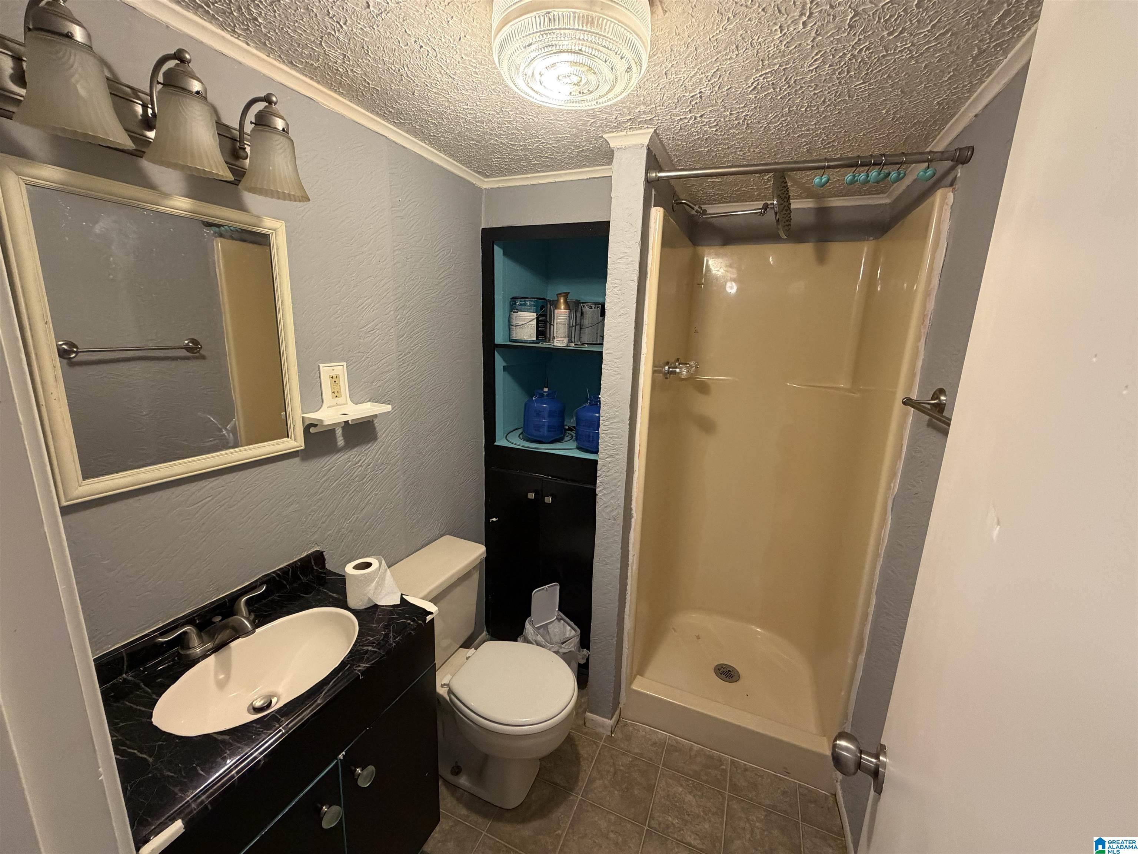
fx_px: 460
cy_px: 427
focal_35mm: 14
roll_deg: -1.6
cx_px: 569
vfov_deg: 85.7
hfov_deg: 102.1
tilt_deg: -12.8
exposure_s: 1/60
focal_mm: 2.22
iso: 400
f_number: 2.2
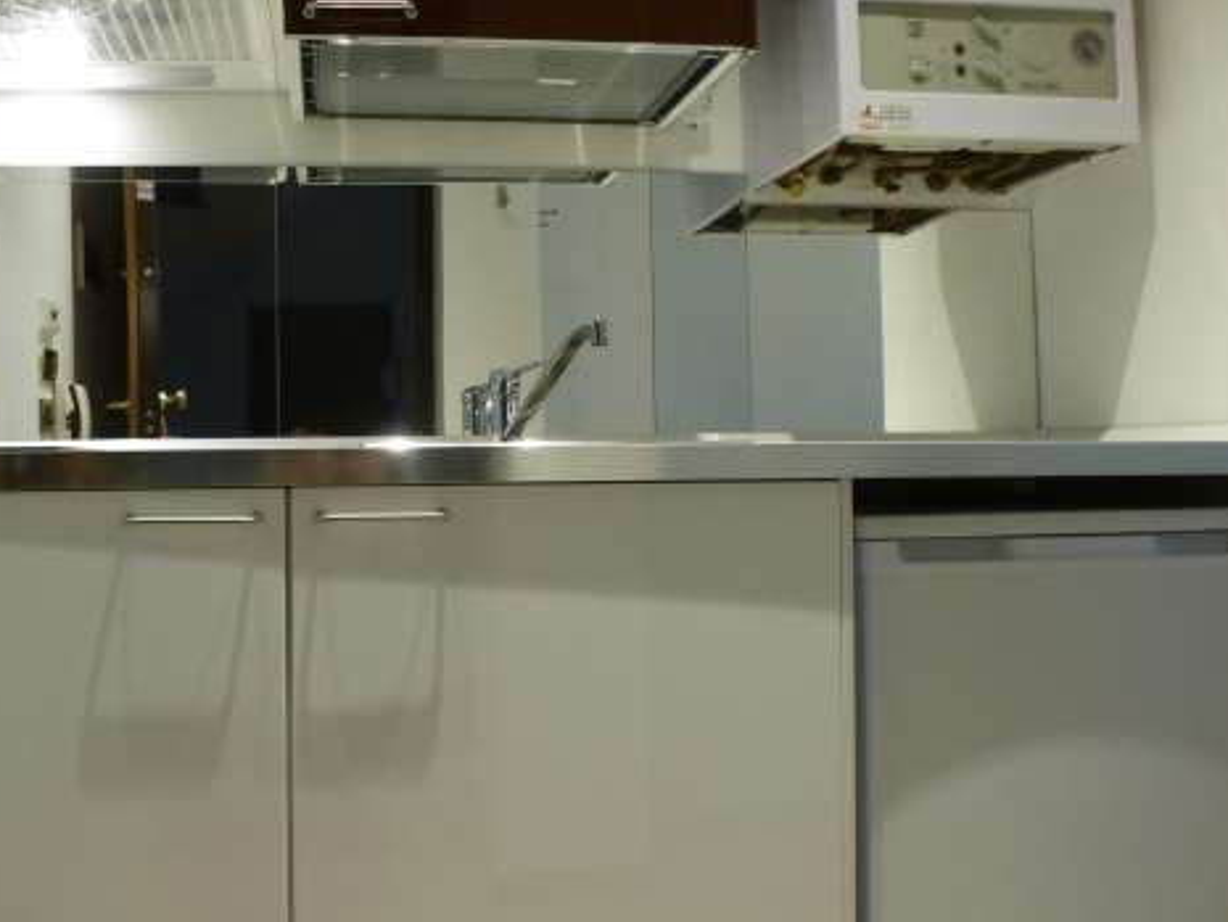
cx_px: 465
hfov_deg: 54.7
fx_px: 1171
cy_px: 399
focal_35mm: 33
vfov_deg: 42.9
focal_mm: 4.3
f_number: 3.3
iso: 400
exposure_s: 1/30
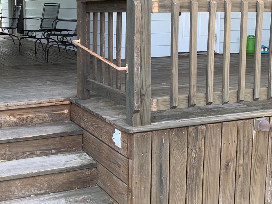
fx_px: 409
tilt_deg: -7.1
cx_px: 63
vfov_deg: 27.8
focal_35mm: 52
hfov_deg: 35.8
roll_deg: -0.1
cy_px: 61
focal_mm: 4.25
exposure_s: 1/171
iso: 25
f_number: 1.8
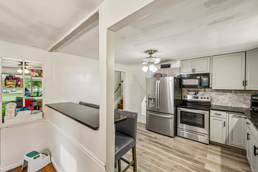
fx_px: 100
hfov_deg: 104.3
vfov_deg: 81.2
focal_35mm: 14
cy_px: 86
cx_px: 129
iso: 400
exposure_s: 1/6
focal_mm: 14
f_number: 8
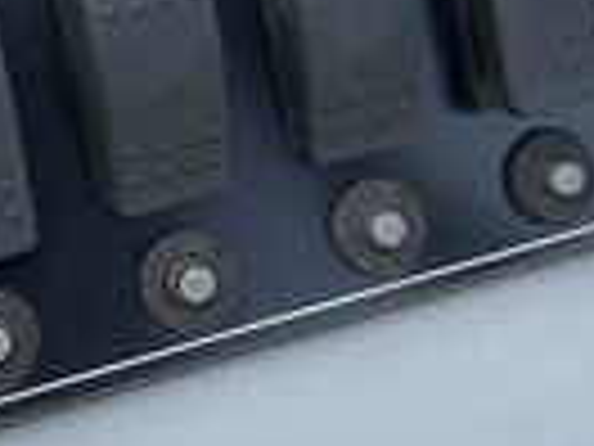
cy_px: 63
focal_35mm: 88
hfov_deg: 21.8
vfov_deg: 16.6
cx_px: 76
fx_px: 1510
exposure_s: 1/344
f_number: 1.8
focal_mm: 3
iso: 25
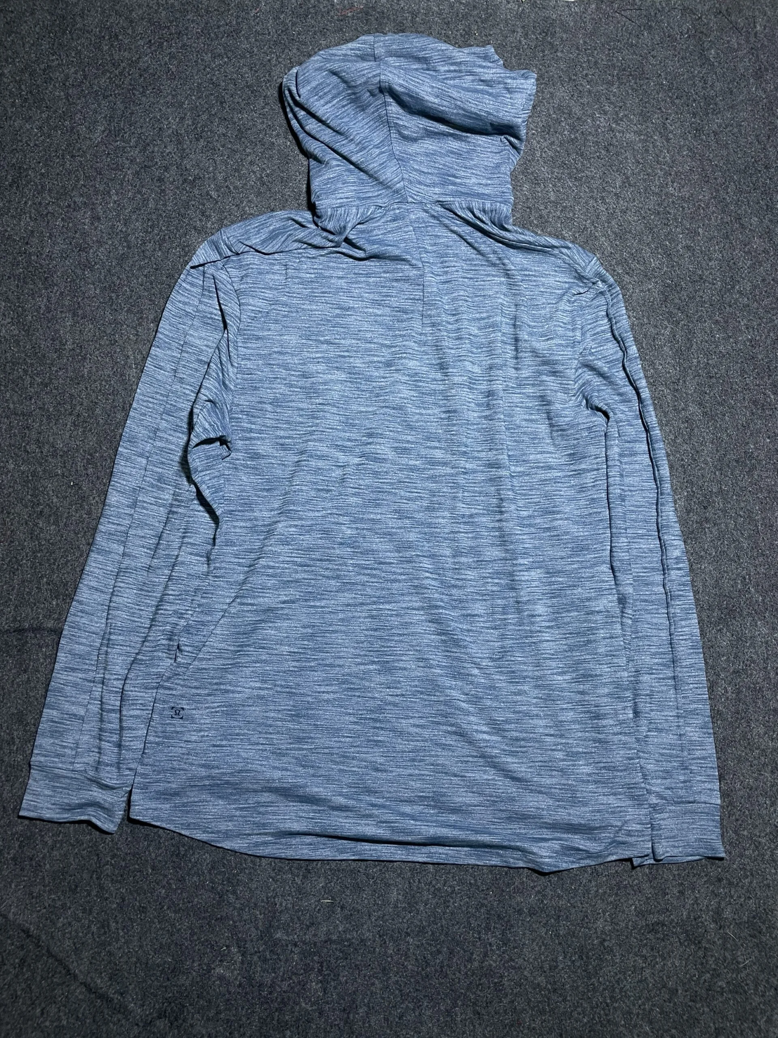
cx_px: 389
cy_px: 519
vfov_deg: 67.3
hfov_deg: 53.1
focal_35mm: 26
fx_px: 779
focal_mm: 4.2
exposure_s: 1/50
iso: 64
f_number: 1.6
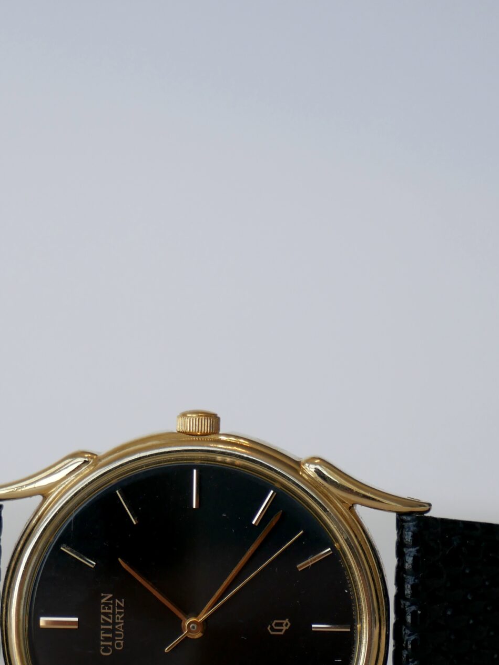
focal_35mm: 162
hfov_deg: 9.2
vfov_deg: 12.1
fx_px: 3112
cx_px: 210
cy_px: 672
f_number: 5.5
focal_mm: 40
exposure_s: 1/125
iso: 200
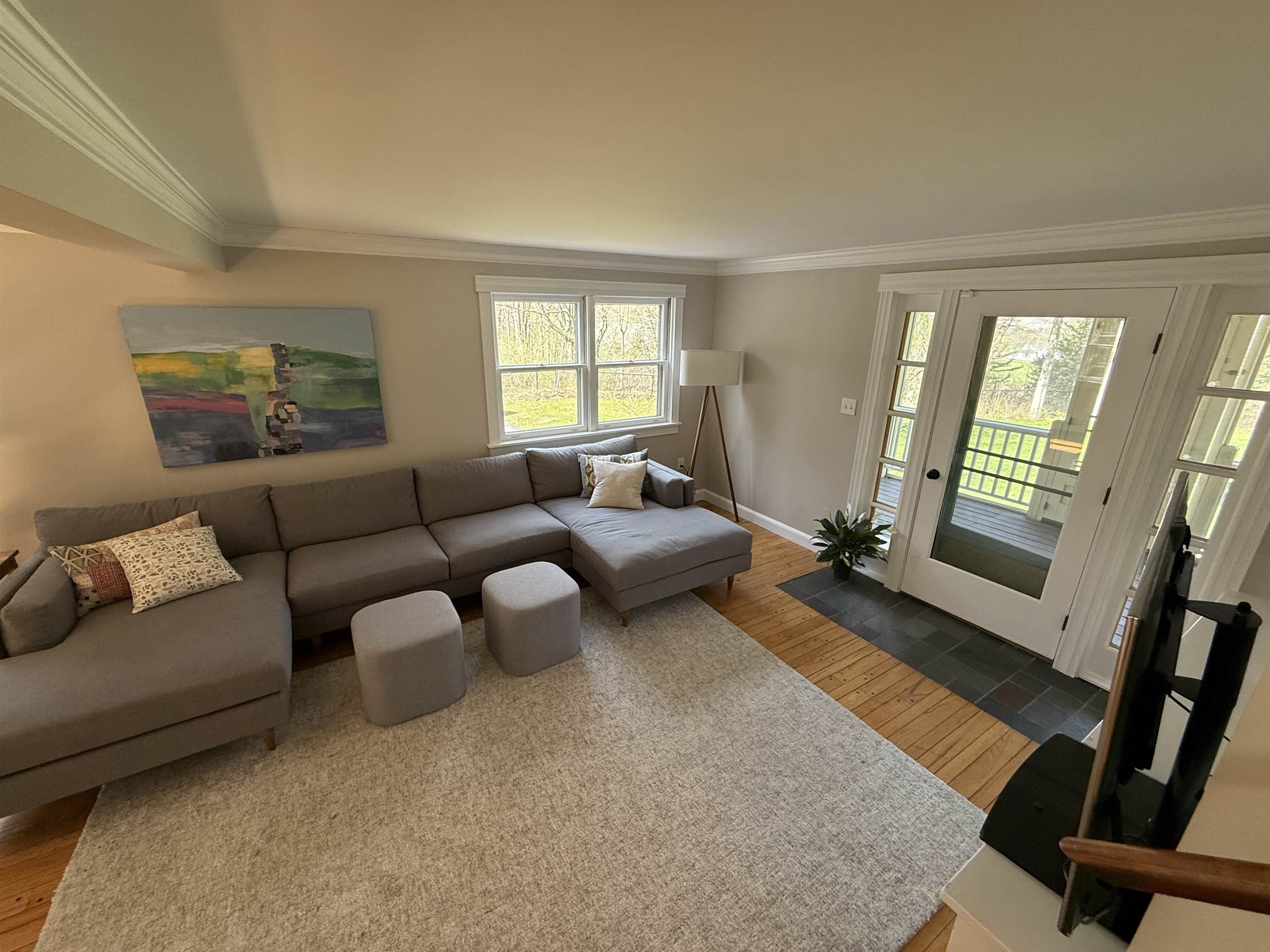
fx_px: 514
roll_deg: -0.8
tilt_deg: -17.9
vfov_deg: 85.7
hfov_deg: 102.1
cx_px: 635
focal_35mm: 14
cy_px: 476
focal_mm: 2.22
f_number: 2.2
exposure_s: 1/99
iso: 160
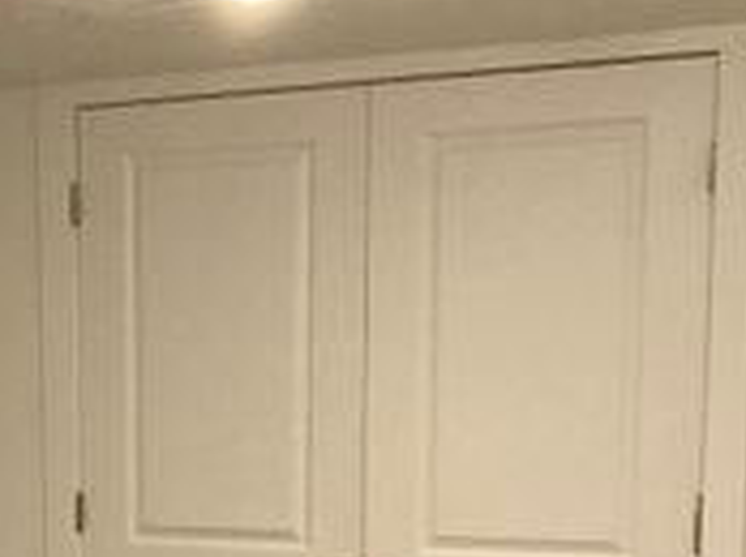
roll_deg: +1.9
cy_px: 754
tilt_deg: -11.1
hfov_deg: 18.5
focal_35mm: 103
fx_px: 2217
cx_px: -43
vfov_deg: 13.7
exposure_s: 1/60
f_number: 1.8
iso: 200
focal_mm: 3.99
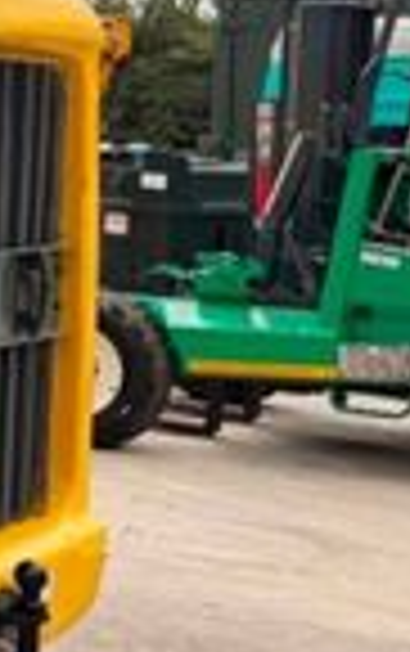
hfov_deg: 9.6
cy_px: 94
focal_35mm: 105
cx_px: -825
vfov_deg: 19.5
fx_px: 1872
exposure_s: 1/1727
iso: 100
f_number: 1.78
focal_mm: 6.76
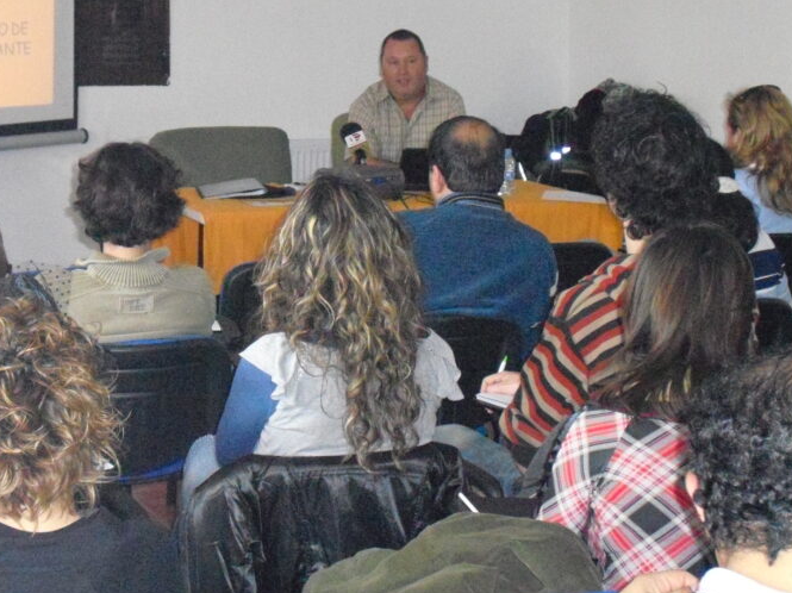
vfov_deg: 16.2
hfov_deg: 21.5
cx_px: 348
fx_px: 2081
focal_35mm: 91
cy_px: 256
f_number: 4.2
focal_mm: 11.2
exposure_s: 1/60
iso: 1600
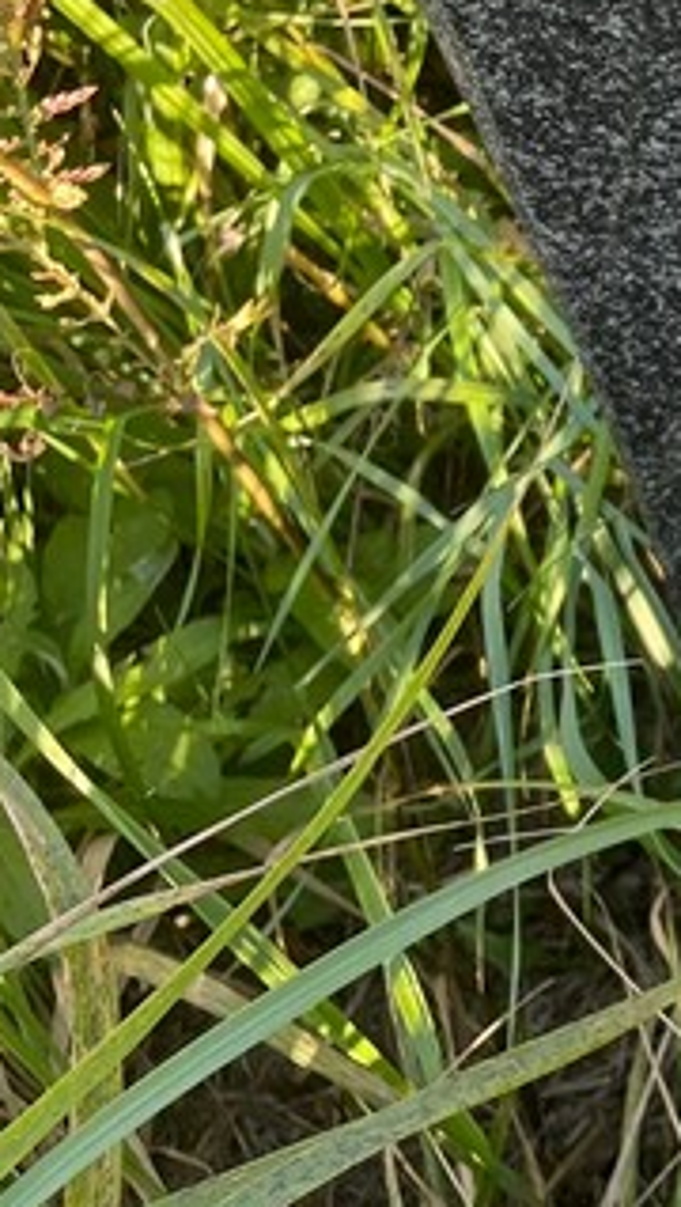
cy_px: 185
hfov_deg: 14.4
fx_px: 2274
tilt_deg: -47.7
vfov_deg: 28.9
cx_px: 1332
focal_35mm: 71
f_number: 1.6
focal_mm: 4.2
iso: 32
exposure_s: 1/144
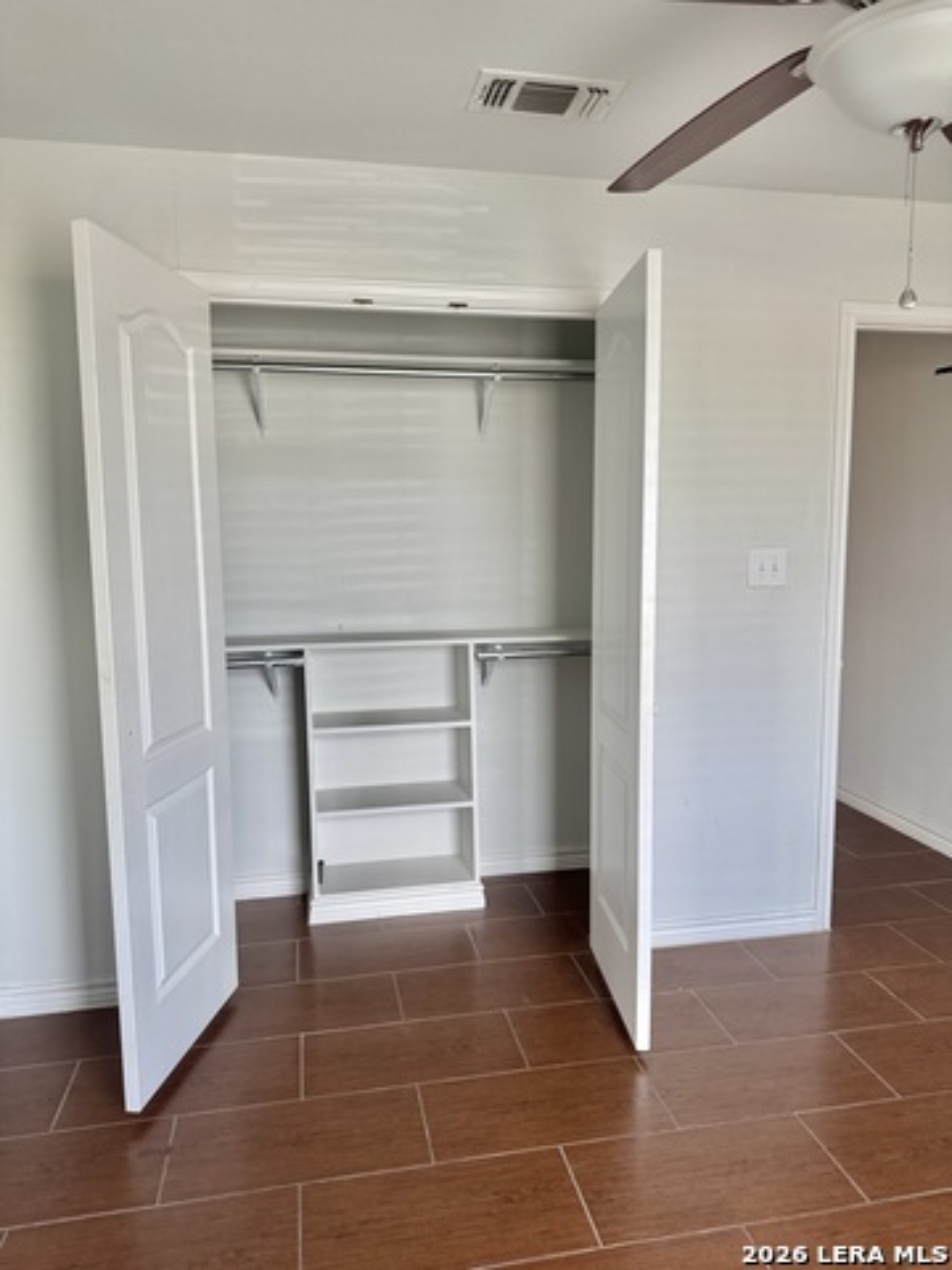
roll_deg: +0.1
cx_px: 476
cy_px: 635
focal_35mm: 24
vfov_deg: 71.6
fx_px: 880
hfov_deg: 56.8
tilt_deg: -5.2
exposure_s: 1/121
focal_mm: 6.76
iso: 160
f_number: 1.78
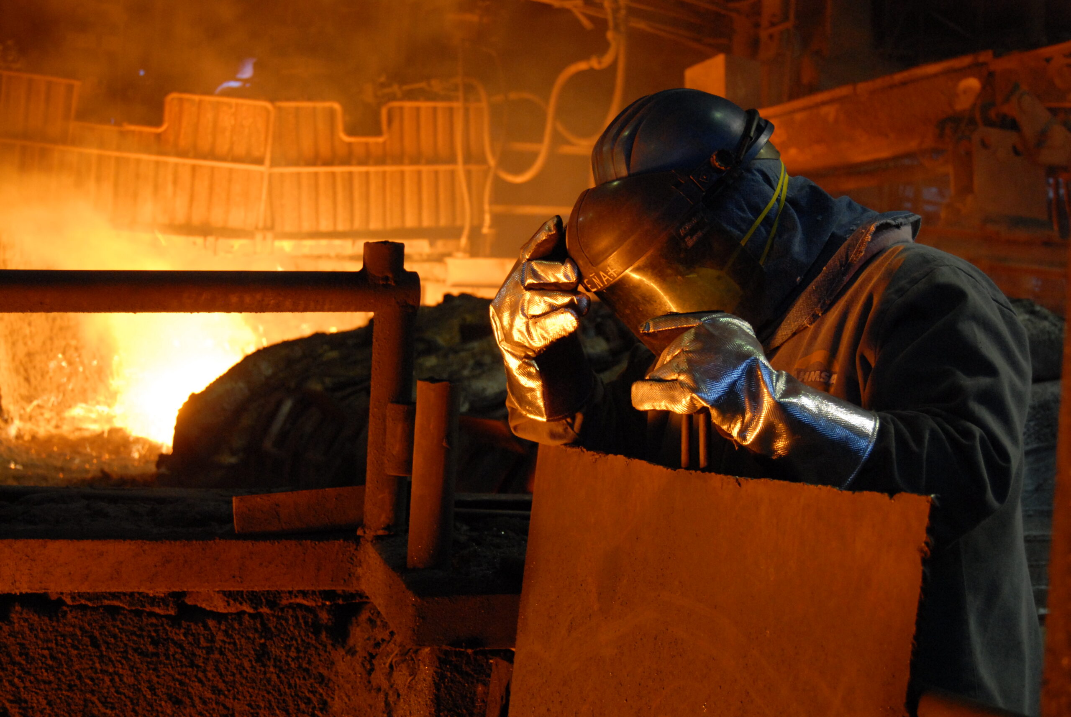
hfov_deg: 33.4
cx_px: 536
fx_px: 1787
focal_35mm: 60
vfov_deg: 22.7
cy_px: 358
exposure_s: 1/30
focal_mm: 40
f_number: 5.6
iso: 800
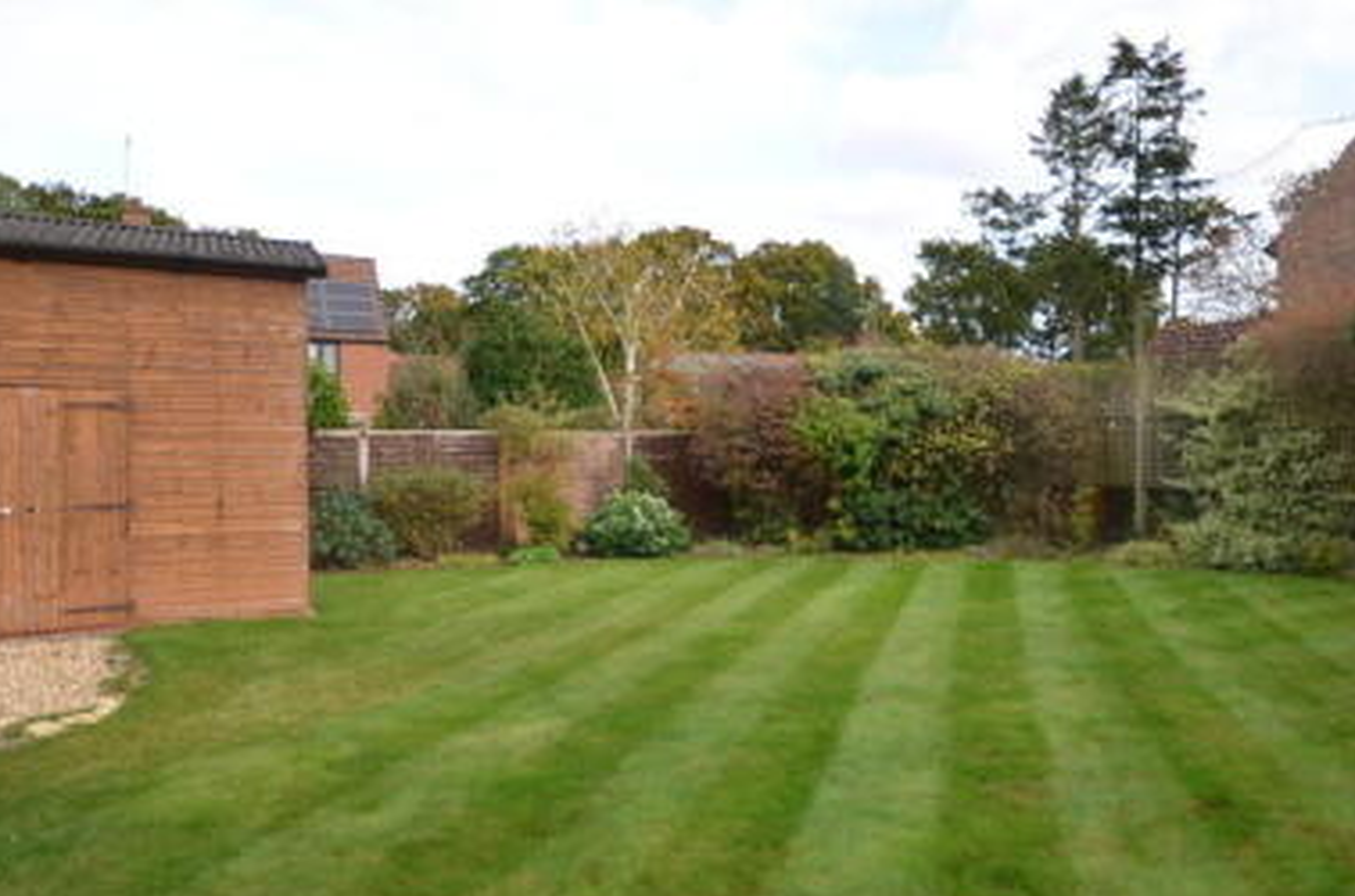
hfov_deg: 68.8
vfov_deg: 49.3
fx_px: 976
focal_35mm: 26
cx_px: 814
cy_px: 430
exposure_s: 1/200
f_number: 4.5
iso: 100
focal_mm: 10
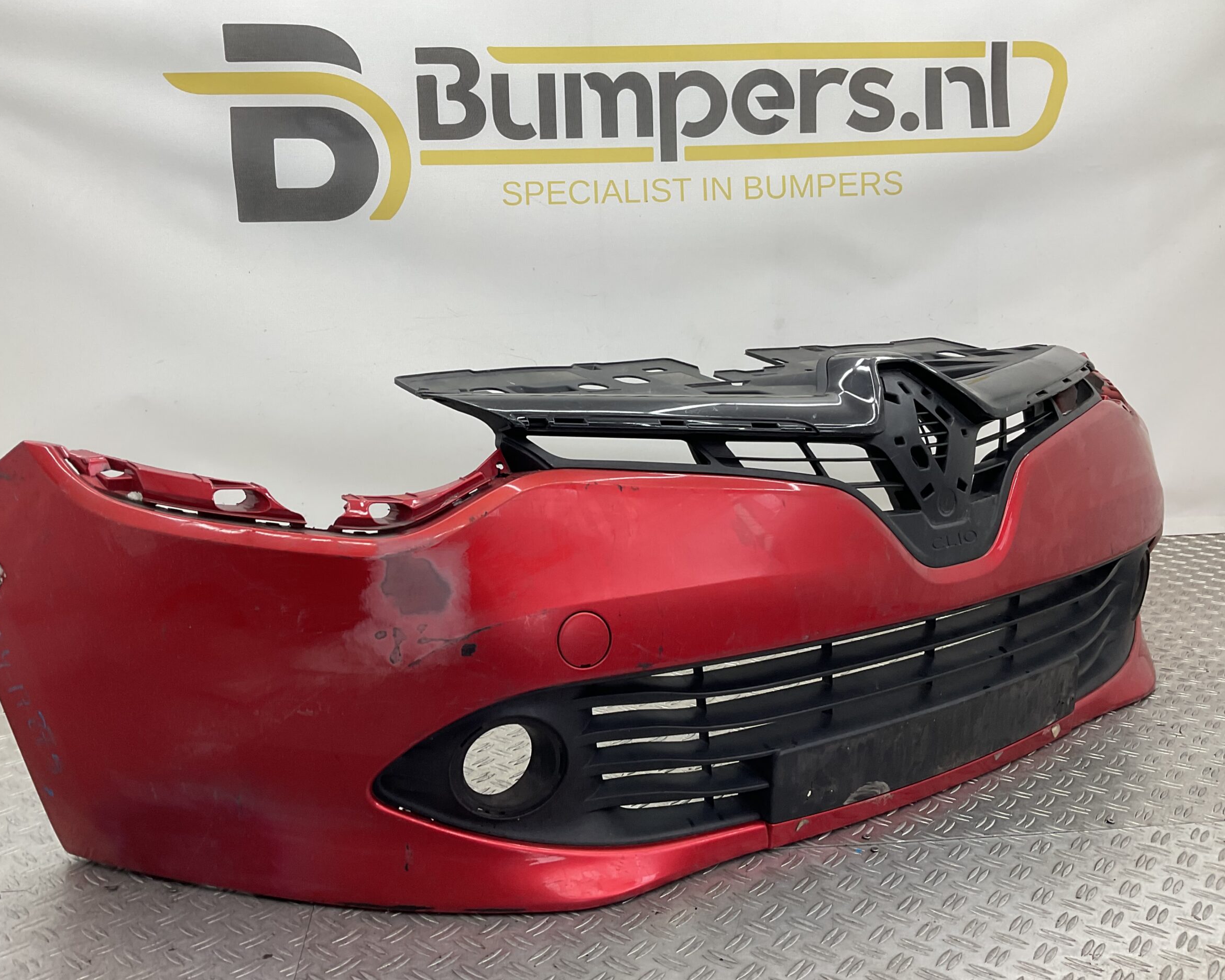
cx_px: 574
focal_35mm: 31
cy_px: 486
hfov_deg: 57.1
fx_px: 1124
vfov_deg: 47.1
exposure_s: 1/120
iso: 32
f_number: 1.8
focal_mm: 3
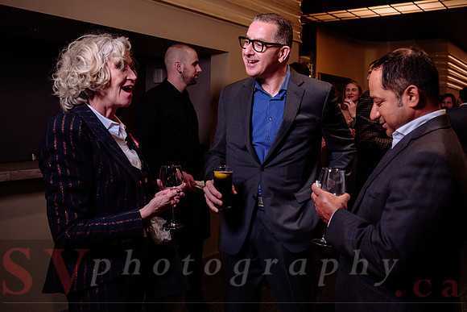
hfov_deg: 53.6
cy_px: 122
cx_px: 284
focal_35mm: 35
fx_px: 458
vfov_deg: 37.4
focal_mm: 29
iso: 1600
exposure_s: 1/80
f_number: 4
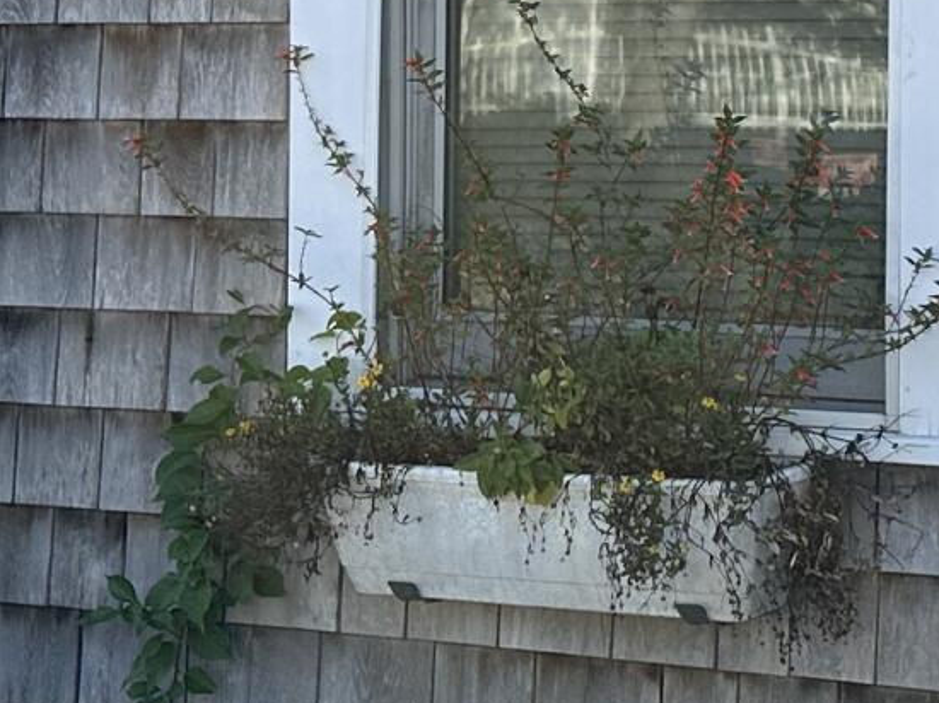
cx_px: 645
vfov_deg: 11.2
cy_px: 67
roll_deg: -0.4
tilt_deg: +0.8
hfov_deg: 15.0
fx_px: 3552
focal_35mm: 131
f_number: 1.78
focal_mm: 6.86
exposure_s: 1/1321
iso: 80
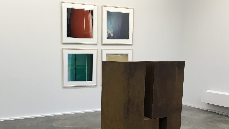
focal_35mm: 39
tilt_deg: -9.5
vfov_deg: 29.8
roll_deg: -1.0
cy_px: 101
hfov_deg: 51.3
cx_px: 93
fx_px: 237
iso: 20
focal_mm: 3.99
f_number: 1.8
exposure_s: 1/33
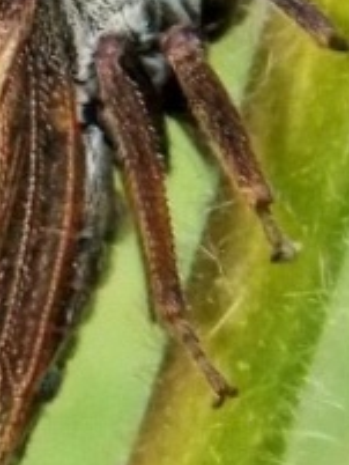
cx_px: -5
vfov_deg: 5.6
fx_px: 4727
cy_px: 127
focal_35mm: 352
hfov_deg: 4.2
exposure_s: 1/125
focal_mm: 20.9
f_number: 4.8
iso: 500
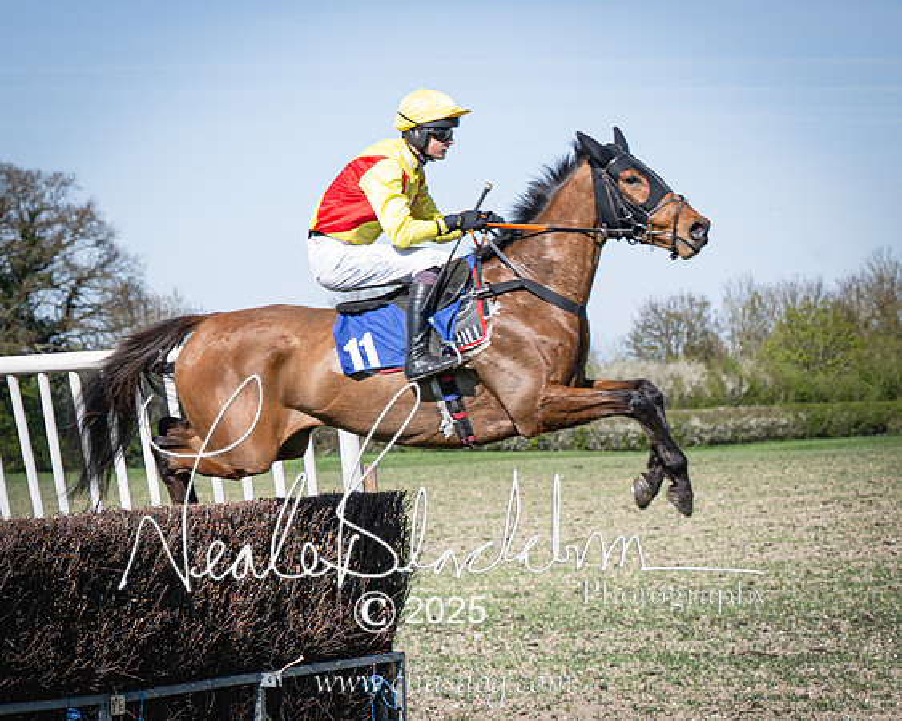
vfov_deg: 9.3
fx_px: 4442
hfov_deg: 11.4
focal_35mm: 166
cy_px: 410
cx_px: -198
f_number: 5
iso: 200
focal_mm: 70
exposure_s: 1/1600
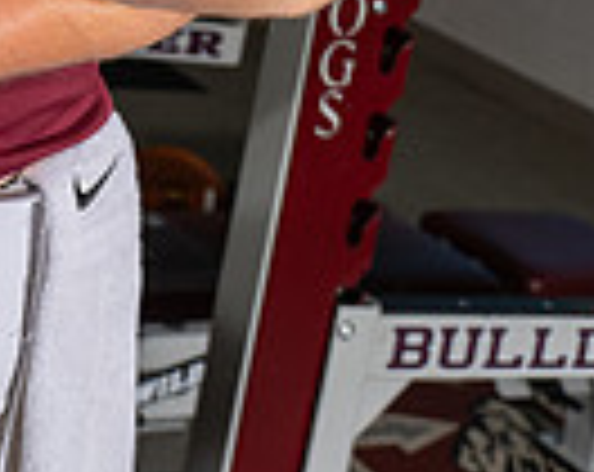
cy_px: -517
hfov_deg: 19.8
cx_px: -54
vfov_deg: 13.7
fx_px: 1631
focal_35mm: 93
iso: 200
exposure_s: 1/250
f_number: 5.6
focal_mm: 29
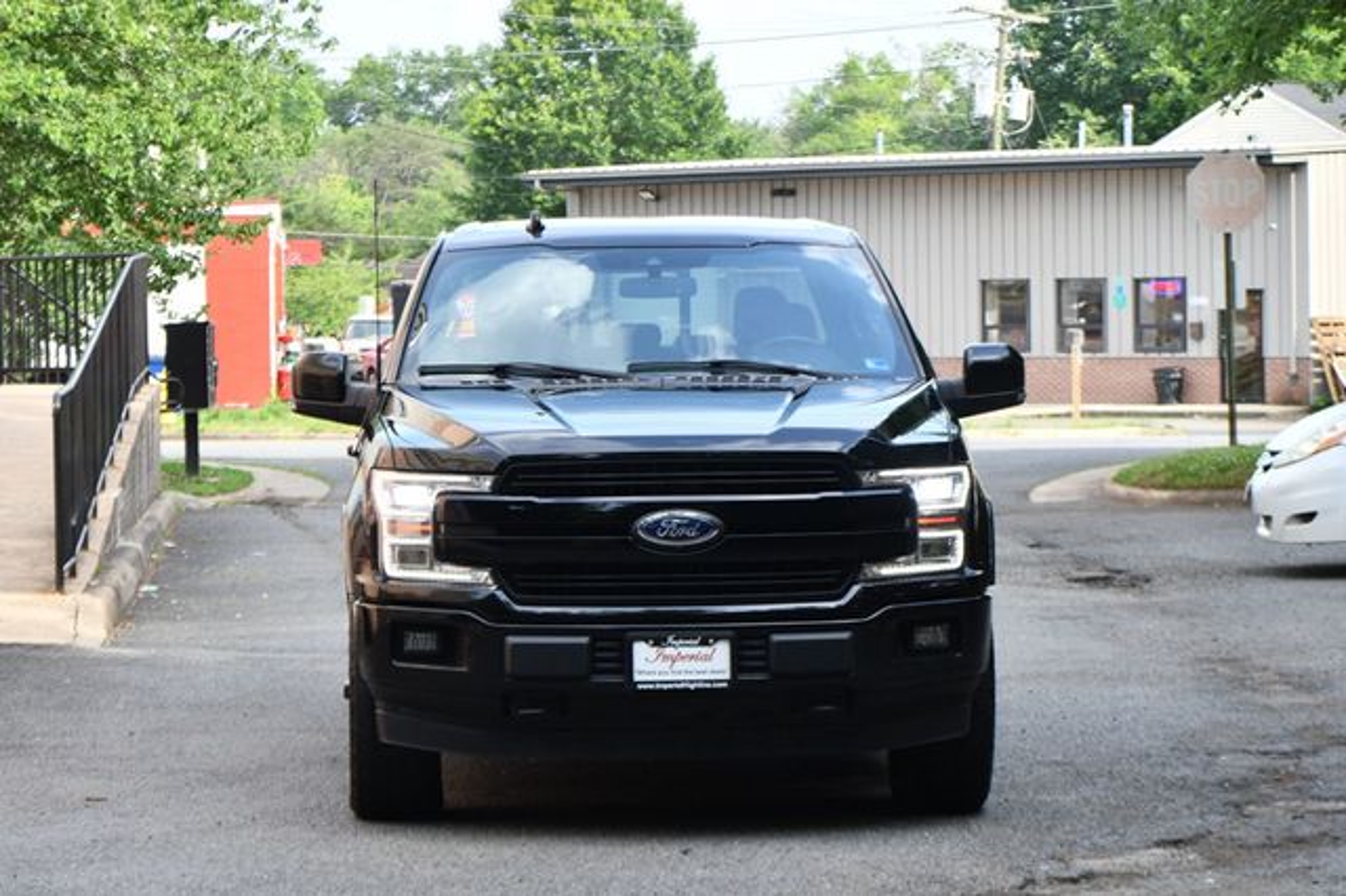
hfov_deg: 17.5
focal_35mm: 117
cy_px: 448
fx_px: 4372
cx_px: 673
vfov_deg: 11.7
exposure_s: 1/250
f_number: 7.1
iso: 200
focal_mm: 78
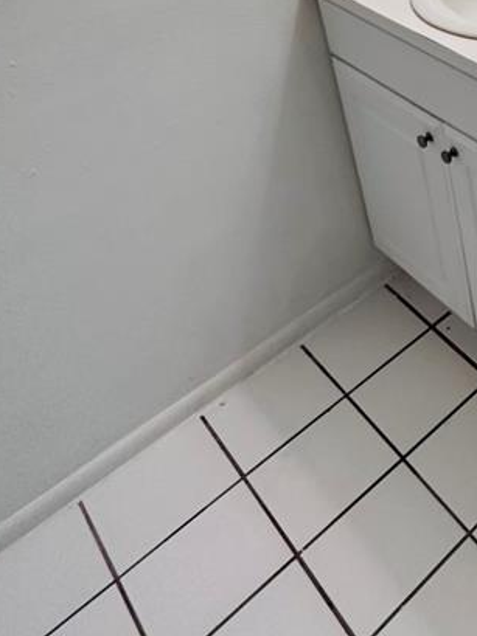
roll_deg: +1.7
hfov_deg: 27.0
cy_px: -45
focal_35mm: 41
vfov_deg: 38.7
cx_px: 679
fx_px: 754
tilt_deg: -24.6
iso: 200
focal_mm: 2.22
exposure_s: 1/60
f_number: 2.2
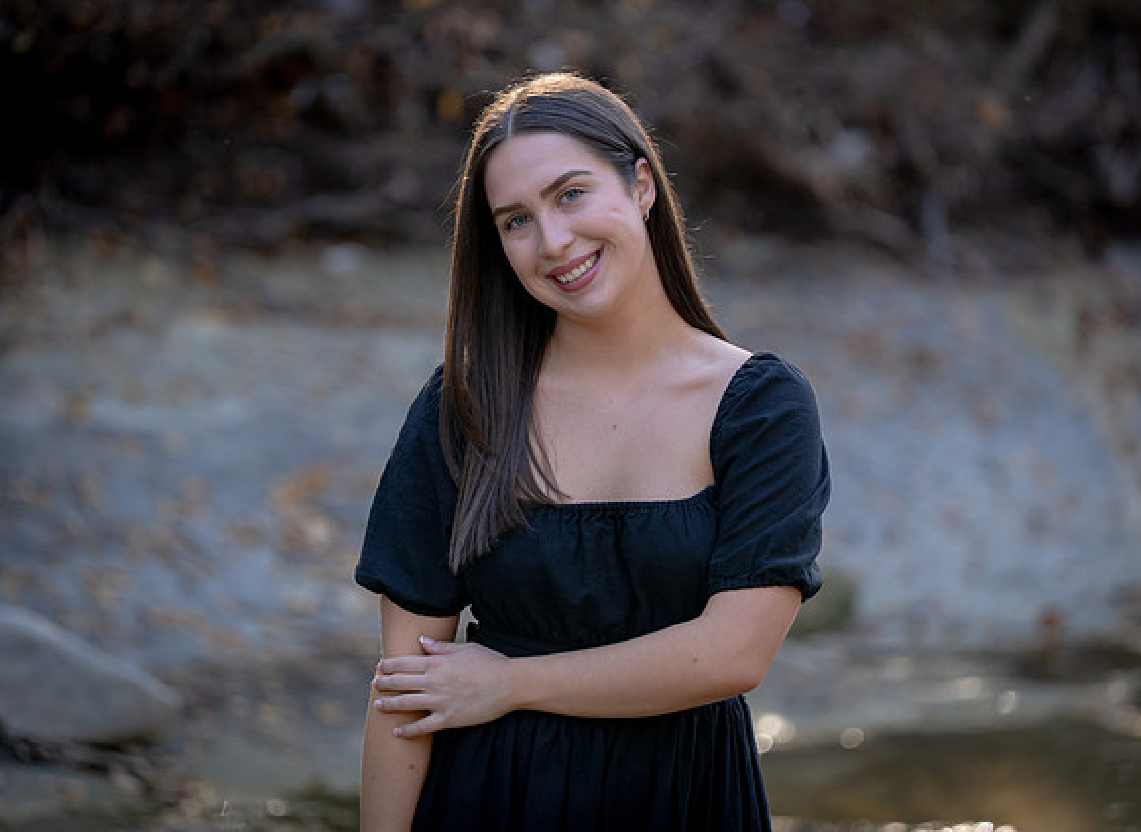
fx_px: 6191
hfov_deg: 10.5
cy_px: 397
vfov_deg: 7.7
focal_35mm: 190
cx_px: 560
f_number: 2.8
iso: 250
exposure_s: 1/320
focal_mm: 165
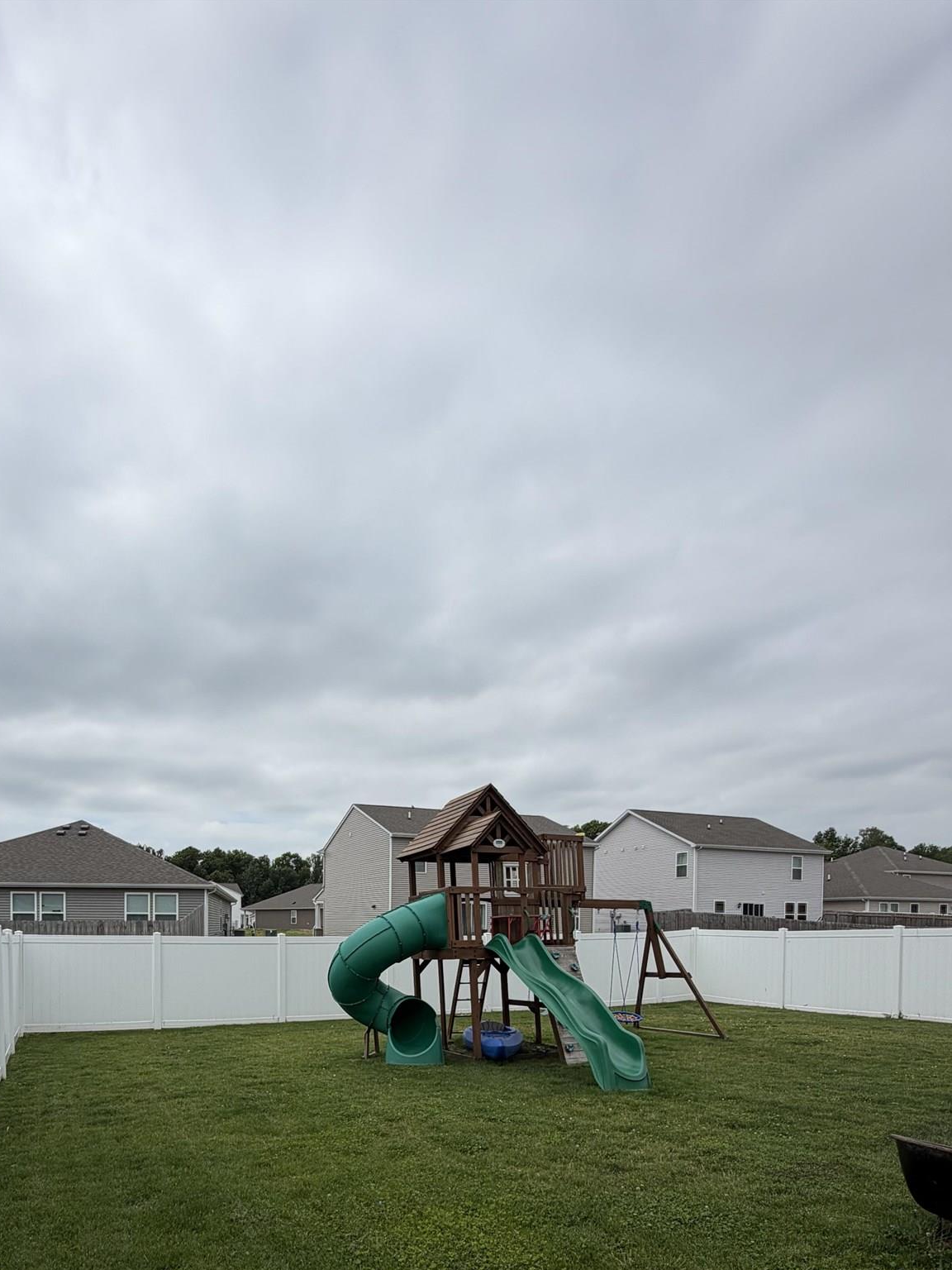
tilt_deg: -0.8
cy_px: 950
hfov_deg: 62.2
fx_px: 770
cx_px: 336
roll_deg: +0.0
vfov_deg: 73.5
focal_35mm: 21
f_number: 2.2
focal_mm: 2.22
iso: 20
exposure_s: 1/1745
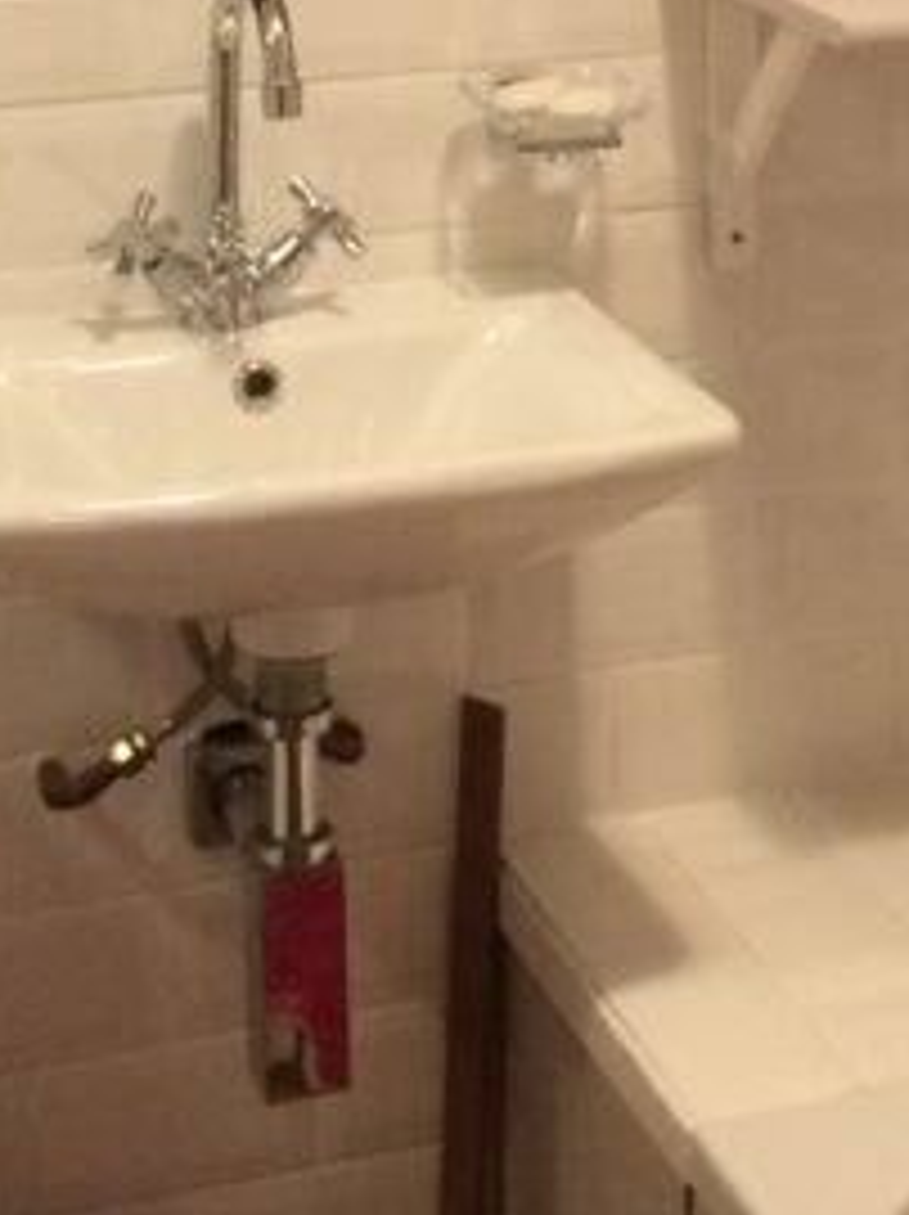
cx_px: 842
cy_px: -148
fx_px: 3858
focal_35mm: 110
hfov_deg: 13.3
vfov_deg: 17.3
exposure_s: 1/33
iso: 200
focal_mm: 4.15
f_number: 2.2
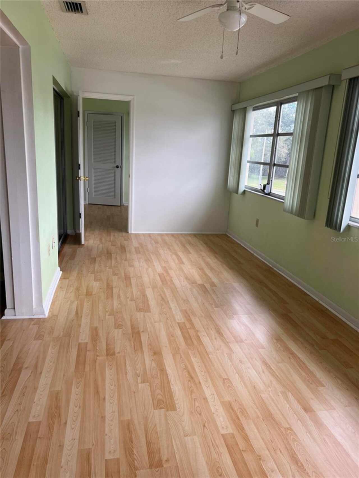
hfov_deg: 53.1
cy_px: 239
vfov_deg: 67.3
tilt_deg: -12.9
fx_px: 359
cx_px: 180
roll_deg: -2.8
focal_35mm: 26
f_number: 1.5
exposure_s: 1/155
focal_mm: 5.7
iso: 40
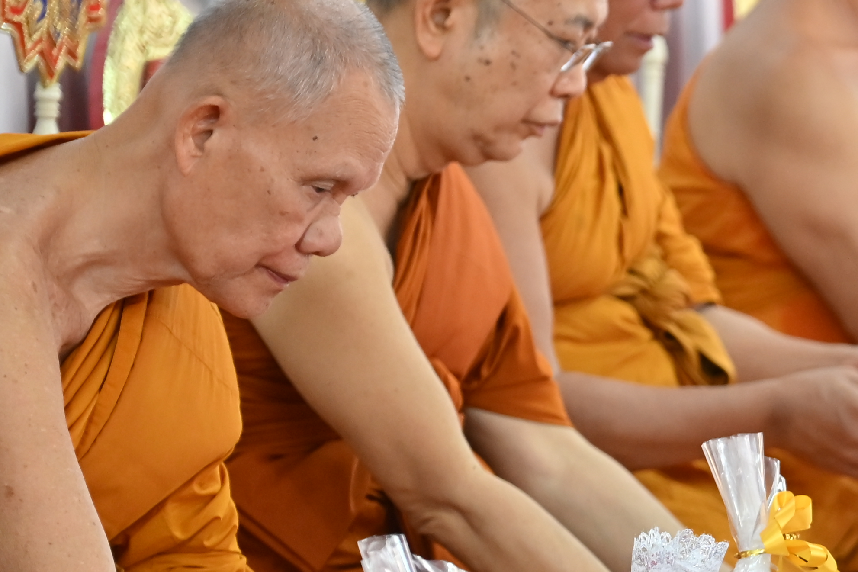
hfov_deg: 5.6
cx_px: 1276
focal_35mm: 366
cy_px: 772
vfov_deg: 3.7
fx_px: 8722
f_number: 4
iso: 1000
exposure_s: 1/200
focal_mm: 120
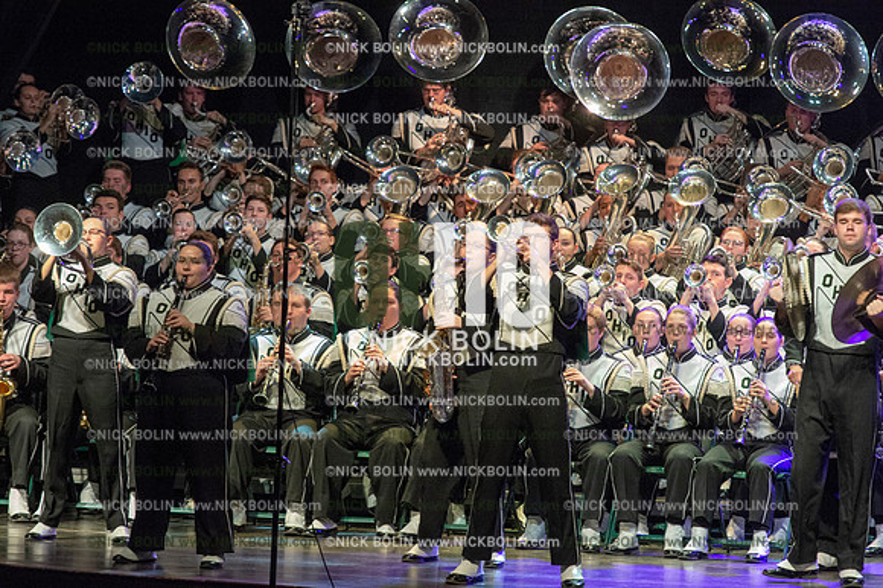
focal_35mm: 230
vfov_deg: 6.0
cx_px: 442
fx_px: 5638
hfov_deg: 9.0
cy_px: 294
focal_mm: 230
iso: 8000
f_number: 7.1
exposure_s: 1/200
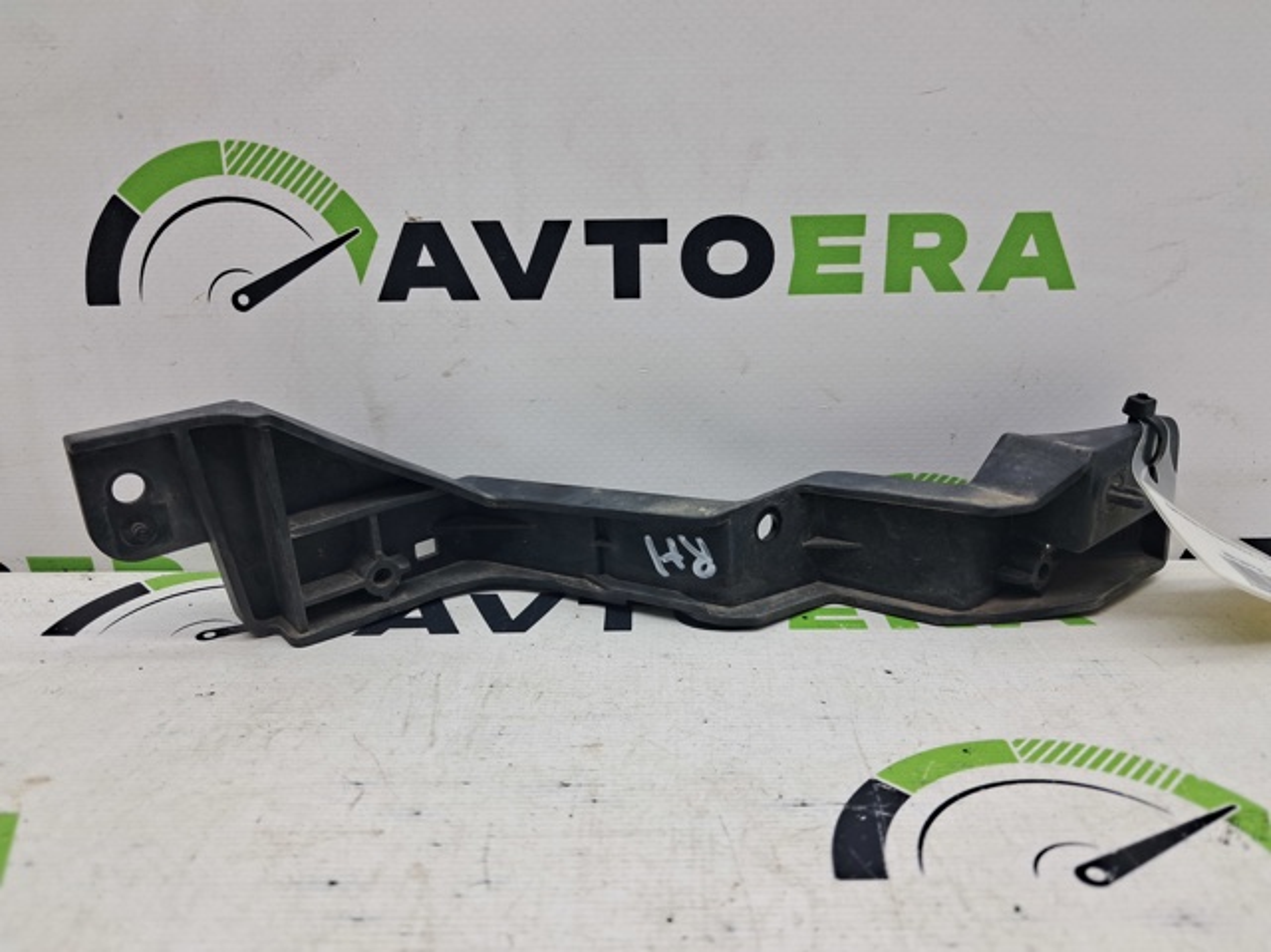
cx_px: 636
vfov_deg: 51.3
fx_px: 991
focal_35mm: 27
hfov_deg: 65.4
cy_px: 476
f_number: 1.8
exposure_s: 1/100
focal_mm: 4
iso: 50
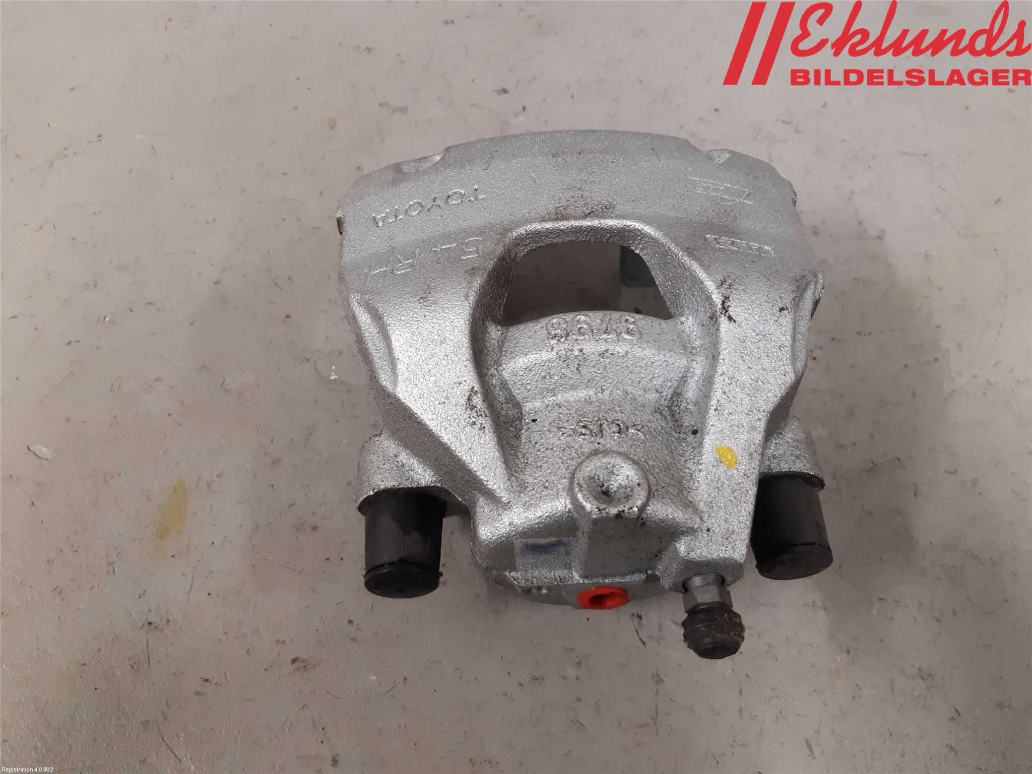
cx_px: 516
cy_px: 387
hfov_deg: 67.3
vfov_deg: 53.1
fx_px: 775
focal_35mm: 26
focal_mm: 3.93
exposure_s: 1/50
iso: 160
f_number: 1.7
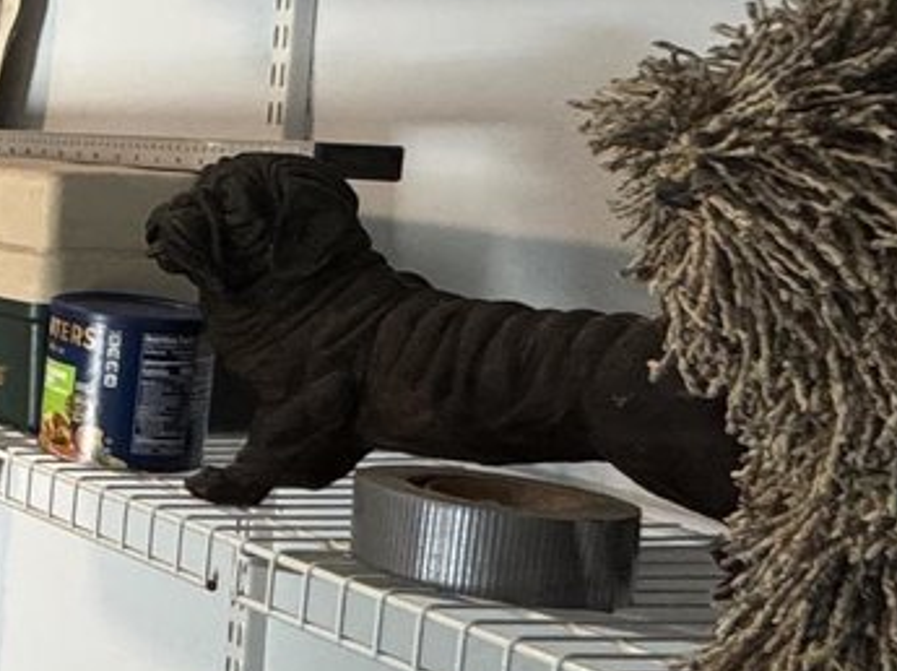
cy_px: 226
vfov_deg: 22.5
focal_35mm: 65
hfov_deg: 18.0
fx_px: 1683
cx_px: -975
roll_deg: -0.3
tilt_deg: -5.7
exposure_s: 1/60
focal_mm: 2.22
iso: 250
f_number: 2.2
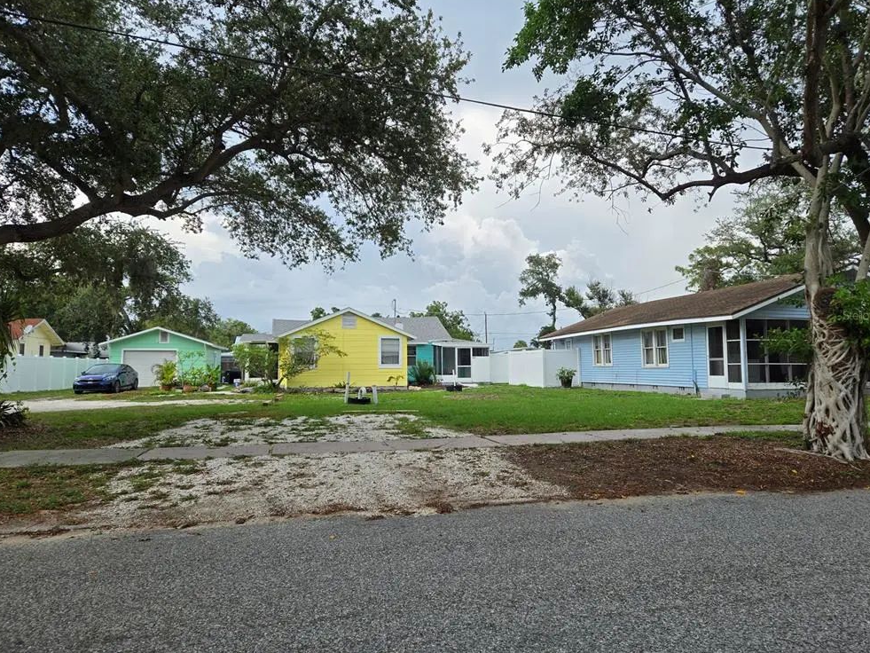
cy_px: 315
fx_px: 603
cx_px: 443
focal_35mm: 24
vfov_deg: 56.8
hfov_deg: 71.6
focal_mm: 5.4
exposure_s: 1/601
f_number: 1.8
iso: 25
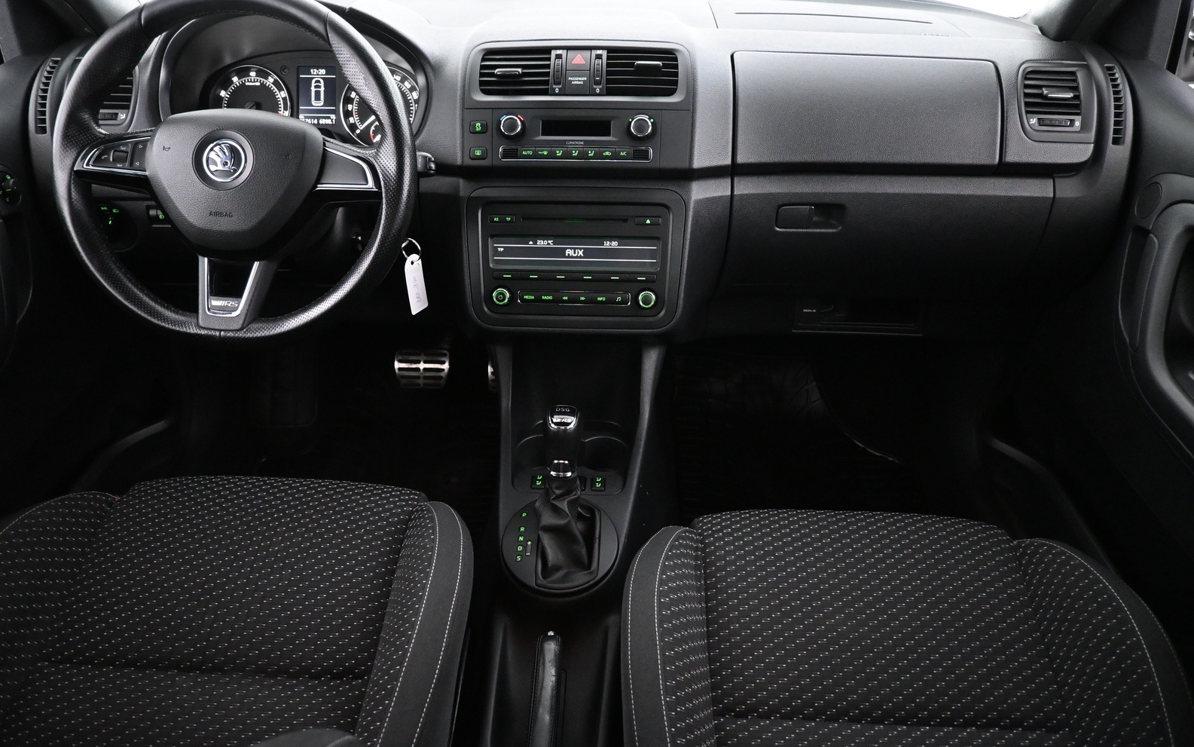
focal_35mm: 25
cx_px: 585
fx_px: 814
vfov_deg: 49.3
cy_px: 361
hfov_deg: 72.5
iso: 4500
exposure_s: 1/25
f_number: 3.5
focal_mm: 16
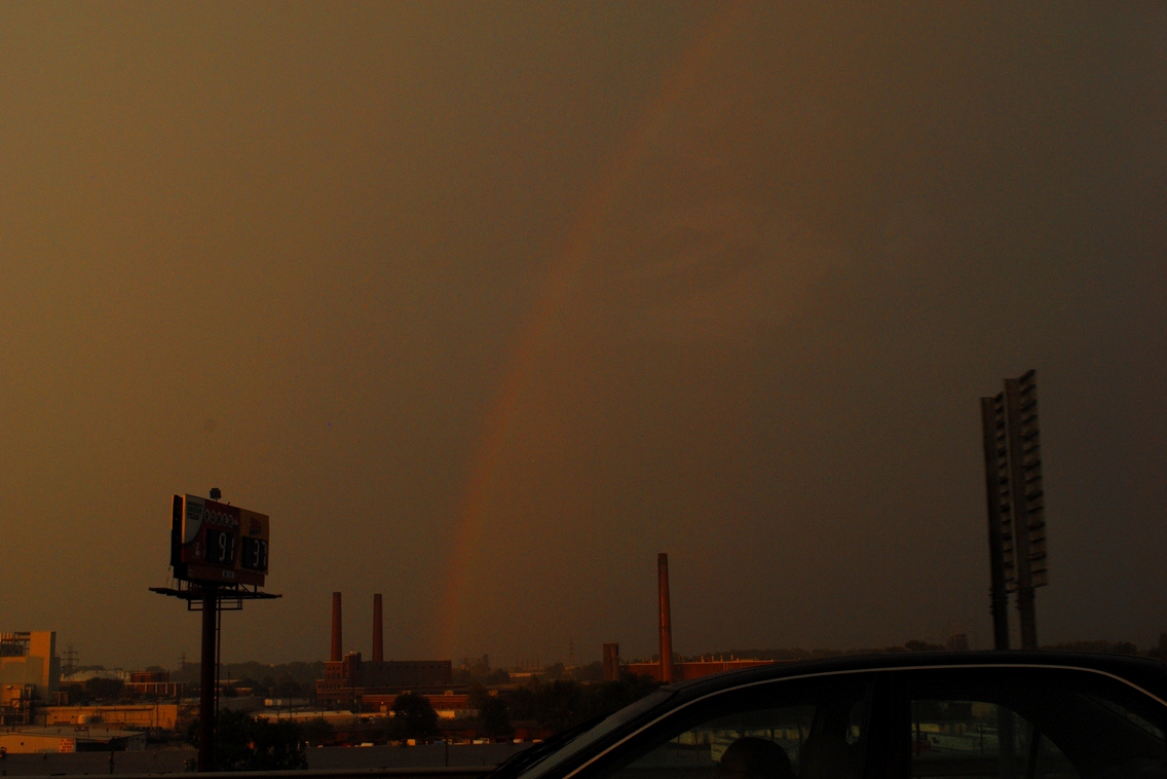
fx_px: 1394
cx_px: 587
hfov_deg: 45.4
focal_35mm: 43
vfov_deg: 31.2
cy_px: 382
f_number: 8
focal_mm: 28
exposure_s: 1/640
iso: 400
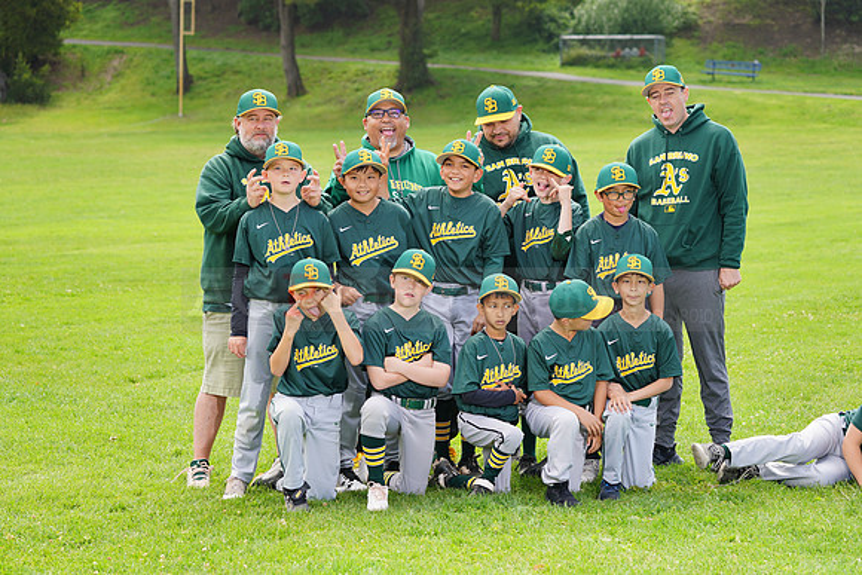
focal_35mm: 100
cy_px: 288
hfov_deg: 20.4
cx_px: 431
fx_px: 2395
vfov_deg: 13.7
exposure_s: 1/250
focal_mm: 100
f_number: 5.6
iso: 100
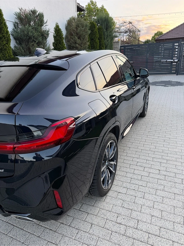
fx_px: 170
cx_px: 92
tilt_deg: -17.7
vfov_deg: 71.6
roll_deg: +2.0
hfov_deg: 56.8
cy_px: 123
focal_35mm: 24
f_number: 1.78
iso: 80
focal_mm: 6.76
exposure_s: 1/121
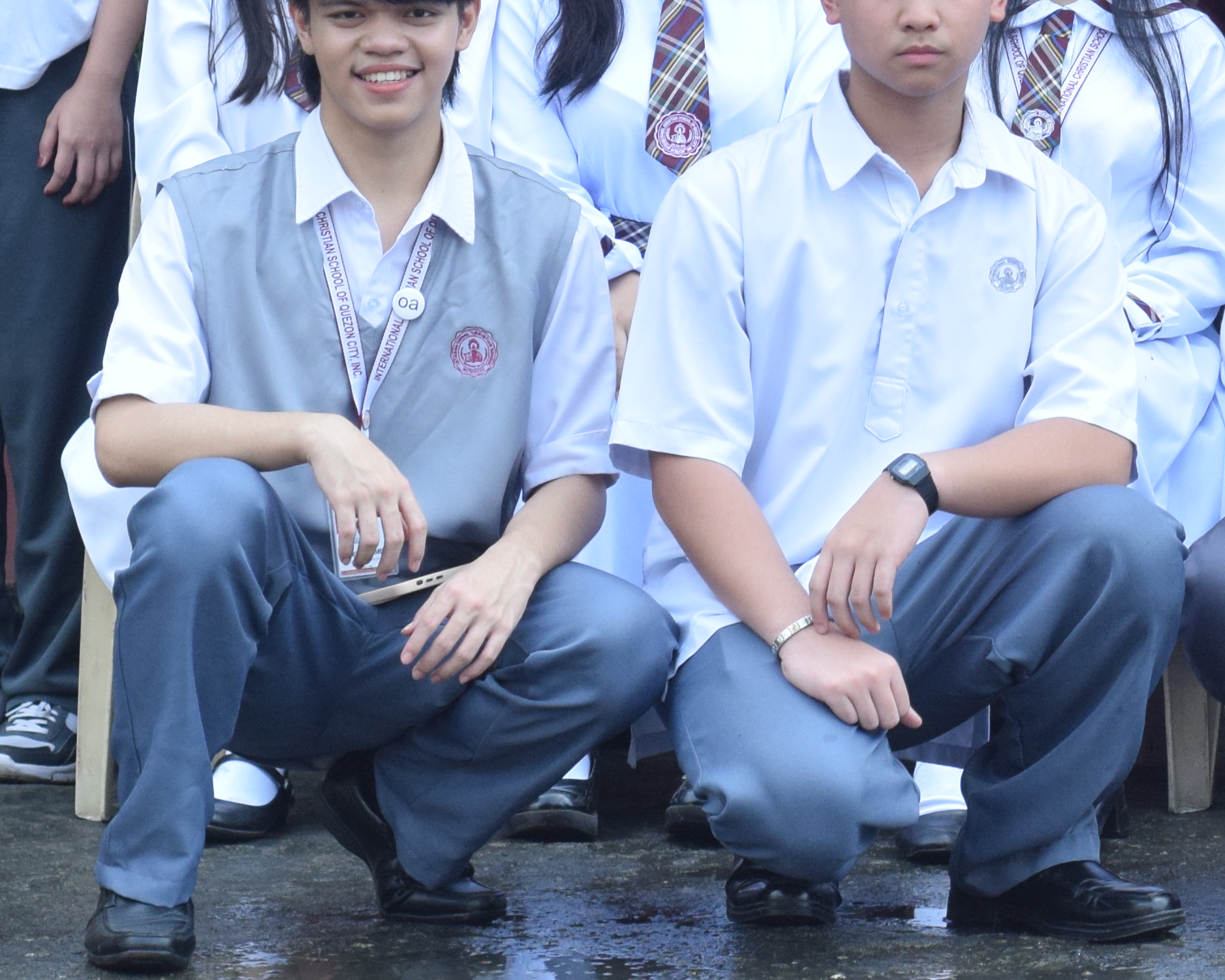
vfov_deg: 6.8
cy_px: -234
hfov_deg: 8.4
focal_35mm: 225
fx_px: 8158
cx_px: 1753
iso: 800
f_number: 5.6
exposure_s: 1/1000
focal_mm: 50
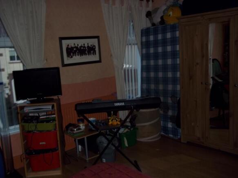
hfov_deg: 51.4
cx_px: 119
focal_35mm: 36
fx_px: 247
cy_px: 89
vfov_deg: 39.6
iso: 80
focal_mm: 6.5
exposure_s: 1/30
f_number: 3.1
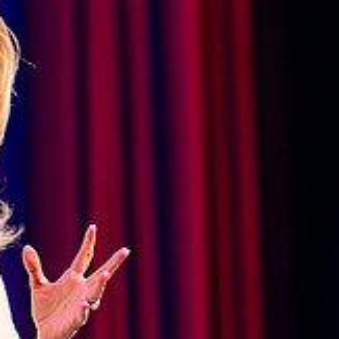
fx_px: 6459
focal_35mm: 583
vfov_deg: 3.0
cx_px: -19
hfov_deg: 3.0
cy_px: 146
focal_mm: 170
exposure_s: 1/160
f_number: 2.8
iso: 400
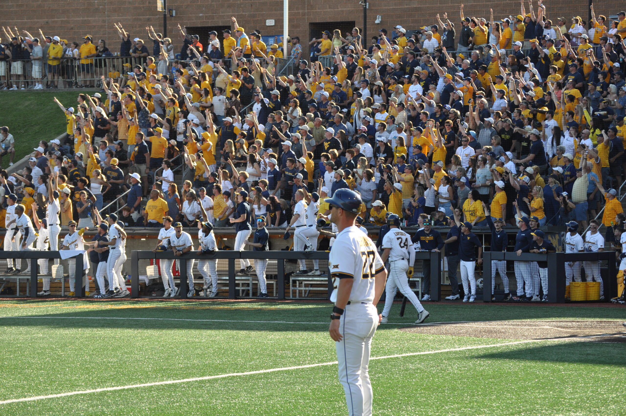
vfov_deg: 10.7
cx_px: 313
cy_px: 208
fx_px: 2214
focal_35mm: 128
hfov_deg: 16.1
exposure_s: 1/200
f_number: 7.1
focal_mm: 85
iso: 200
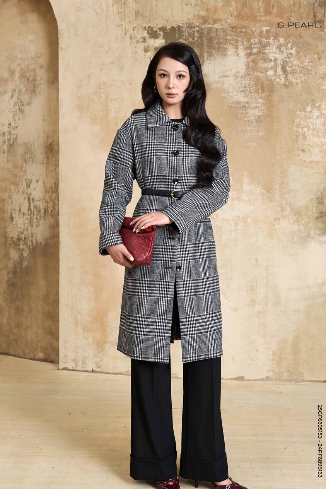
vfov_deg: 42.7
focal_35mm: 46
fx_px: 625
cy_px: 241
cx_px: 166
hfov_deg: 29.3
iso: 200
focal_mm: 30
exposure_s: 1/160
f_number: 4
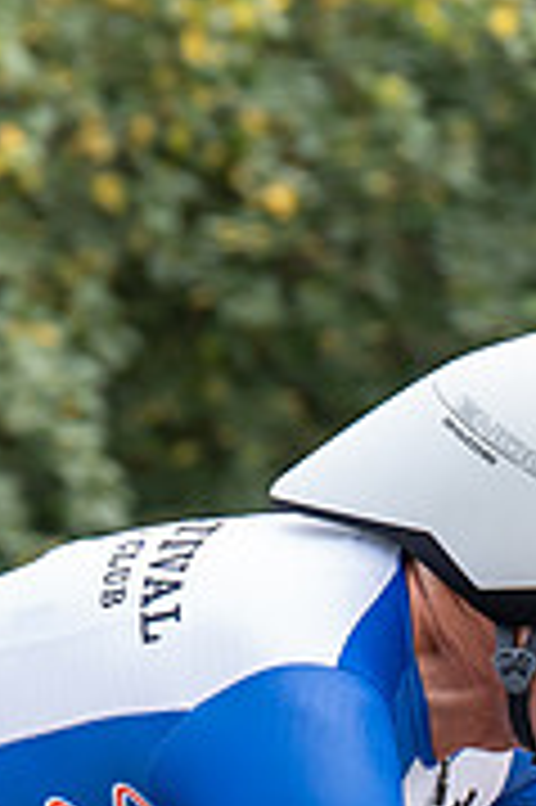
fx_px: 12508
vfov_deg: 3.7
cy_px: 806
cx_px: 409
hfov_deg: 2.5
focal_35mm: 559
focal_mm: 97
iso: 640
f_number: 4
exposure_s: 1/1000
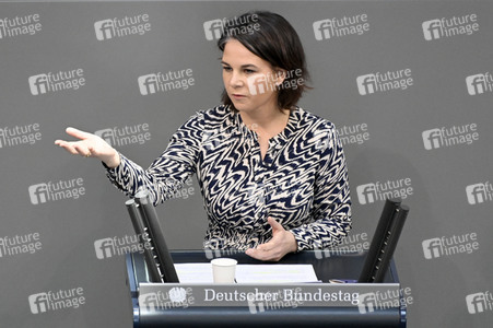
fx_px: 6842
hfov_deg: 4.1
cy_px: 164
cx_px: 246
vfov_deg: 2.7
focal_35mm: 500
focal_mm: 500
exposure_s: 1/500
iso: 8000
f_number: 5.6
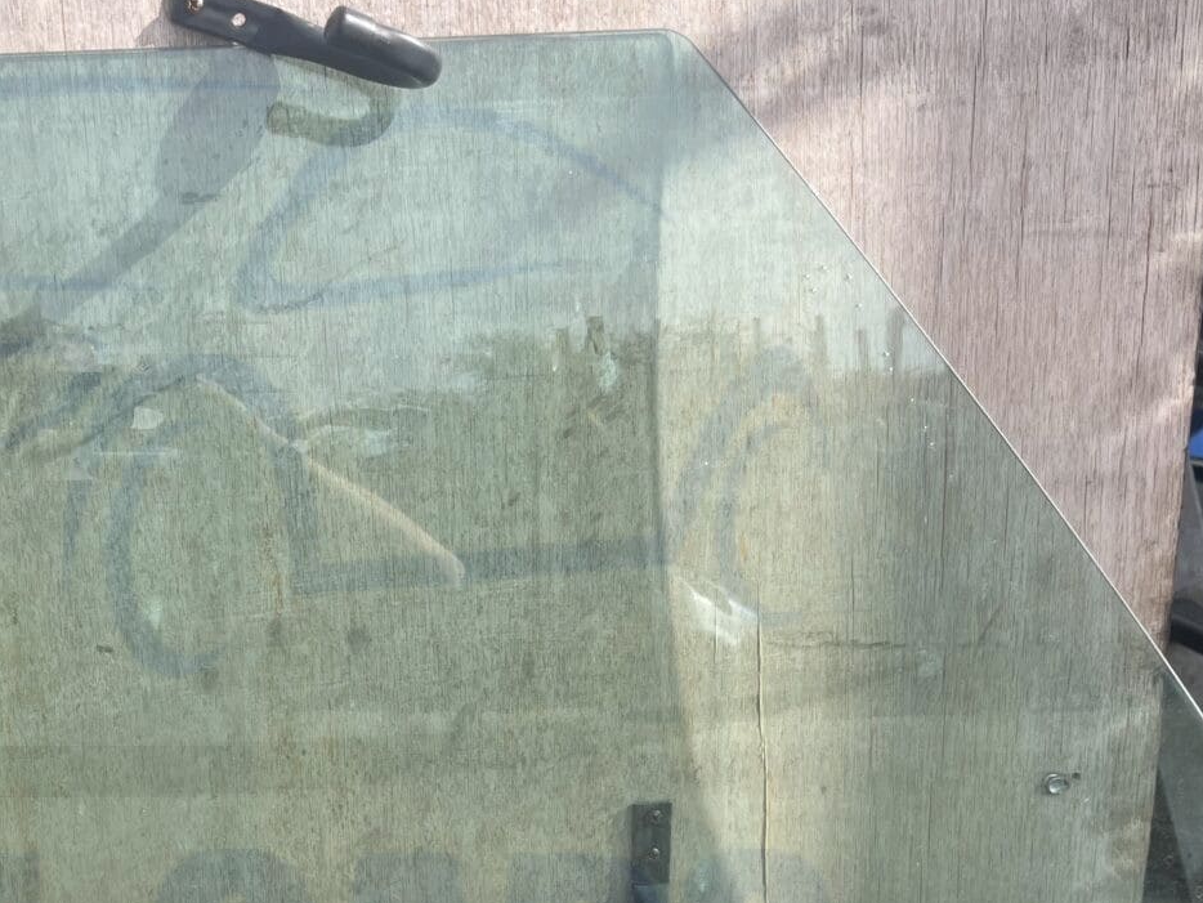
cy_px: 694
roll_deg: +3.2
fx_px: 1981
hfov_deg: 32.1
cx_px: 122
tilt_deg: -16.2
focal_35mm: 57
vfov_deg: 25.3
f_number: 1.6
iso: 50
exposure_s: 1/1422
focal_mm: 5.1
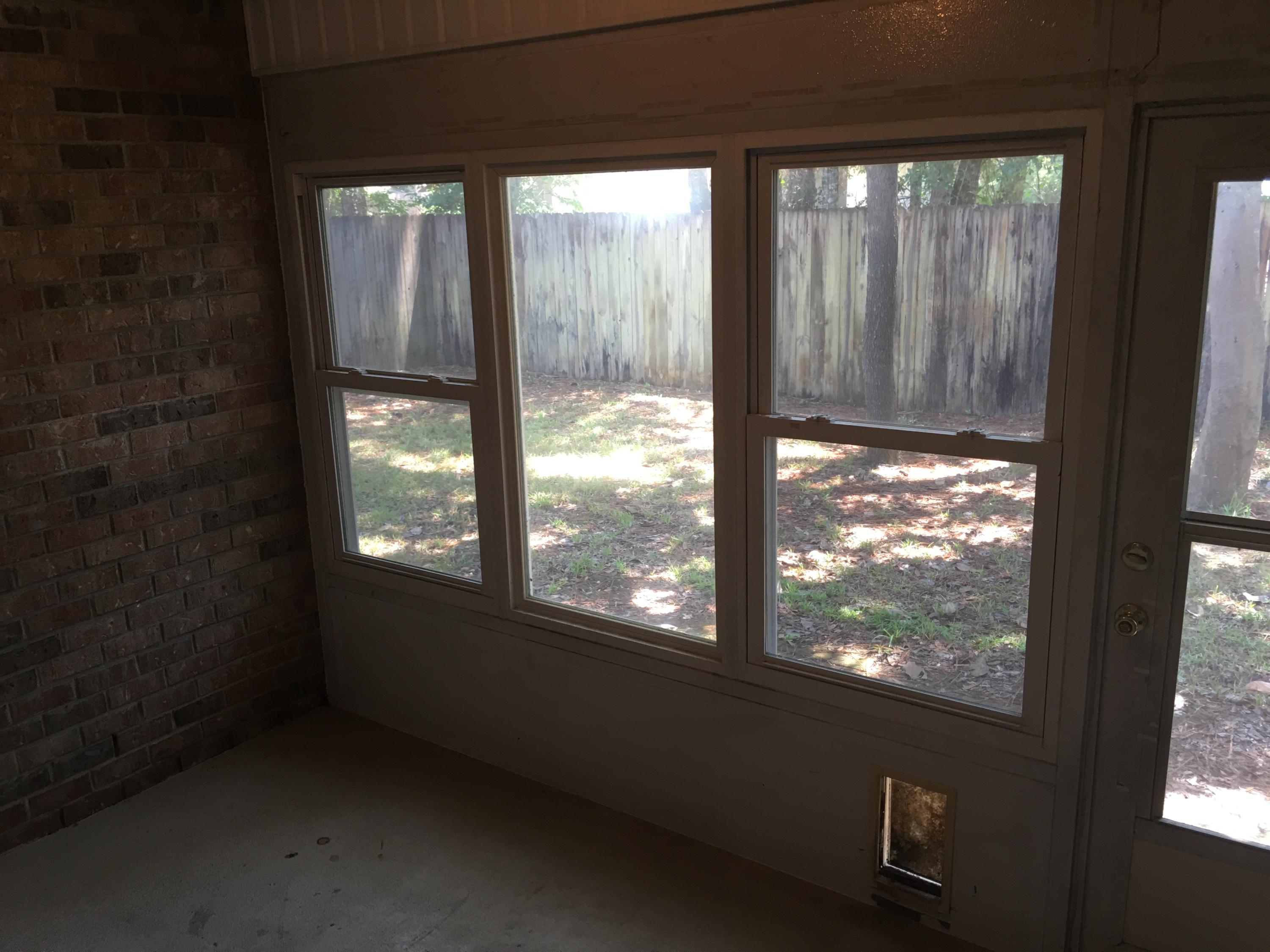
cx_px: 635
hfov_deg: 61.7
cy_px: 476
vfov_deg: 48.2
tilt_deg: -12.7
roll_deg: +2.3
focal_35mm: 29
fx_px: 1064
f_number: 2.2
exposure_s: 1/15
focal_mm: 4.15
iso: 25
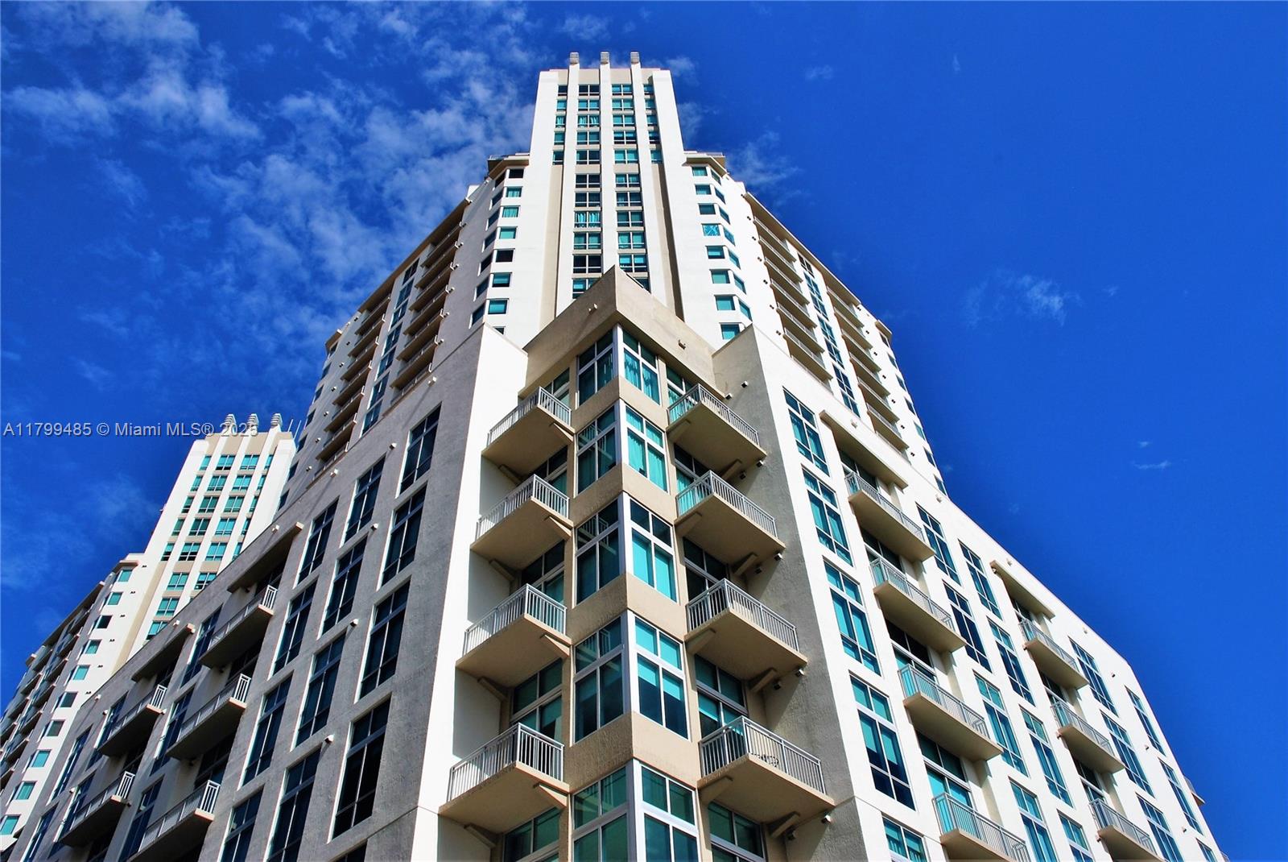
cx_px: 644
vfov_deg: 48.0
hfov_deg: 67.3
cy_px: 431
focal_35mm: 27
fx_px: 967
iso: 100
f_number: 11
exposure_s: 1/200
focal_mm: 18
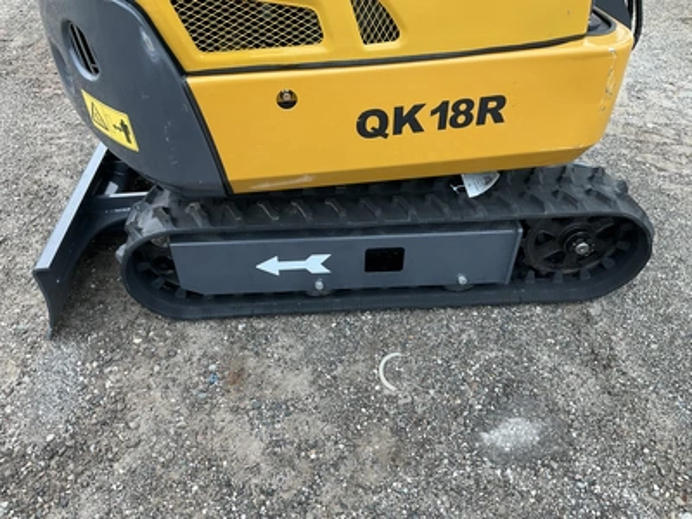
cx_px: 346
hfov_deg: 61.7
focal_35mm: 29
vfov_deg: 48.2
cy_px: 260
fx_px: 580
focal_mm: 3
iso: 40
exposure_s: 1/122
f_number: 1.8
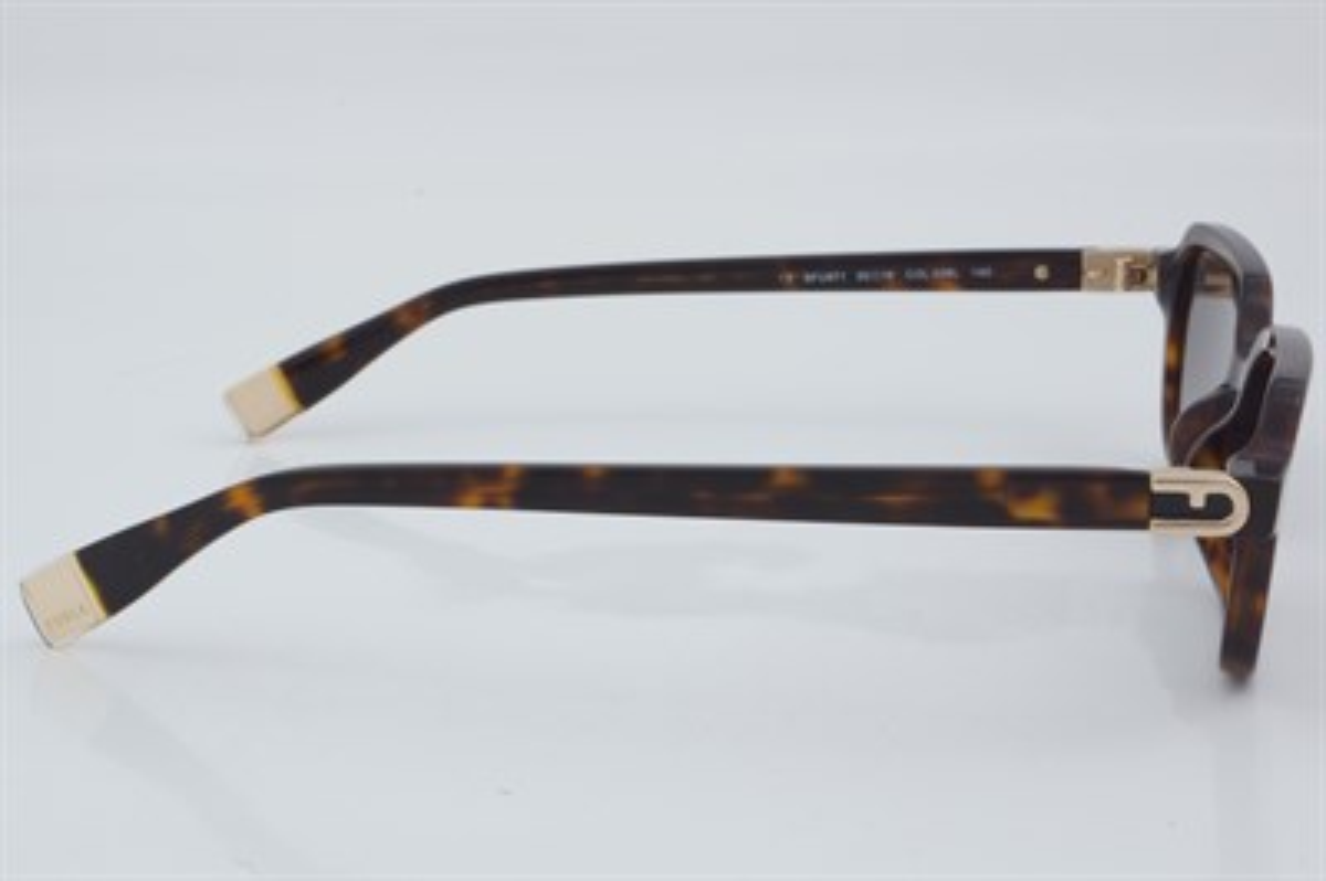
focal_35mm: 75
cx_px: 663
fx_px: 2760
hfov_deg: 27.0
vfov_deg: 18.2
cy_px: 440
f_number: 29
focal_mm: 50
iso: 100
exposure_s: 1/4
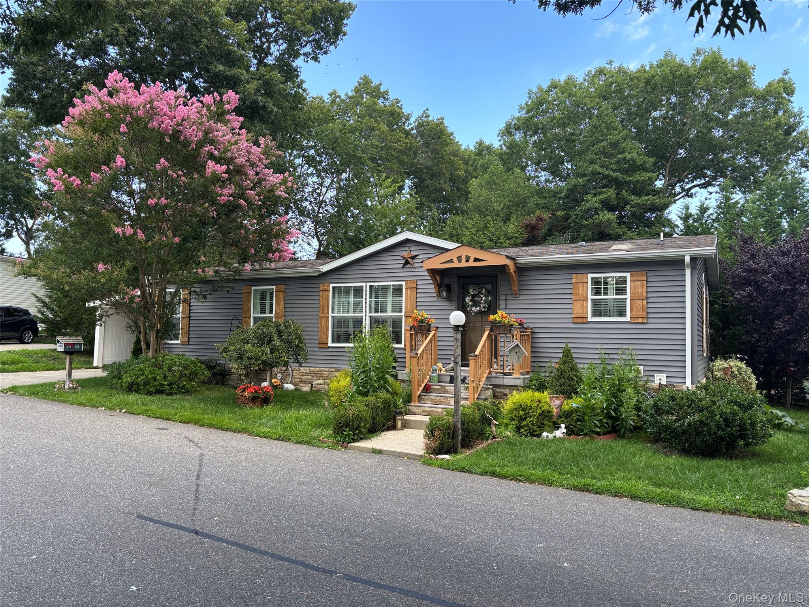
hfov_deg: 67.3
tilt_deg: +4.0
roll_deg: -1.0
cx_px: 404
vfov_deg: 53.1
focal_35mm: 26
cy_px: 304
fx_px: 608
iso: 40
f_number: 1.6
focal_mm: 5.96
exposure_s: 1/212
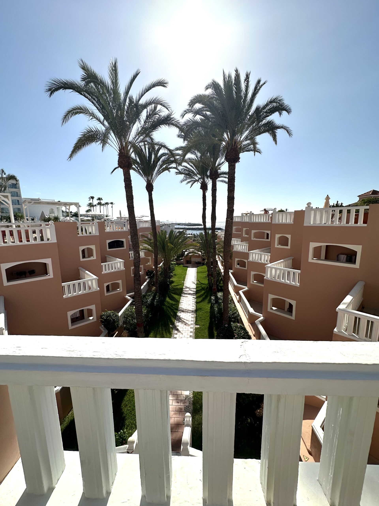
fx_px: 204
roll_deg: -0.1
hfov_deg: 85.7
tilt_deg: -8.9
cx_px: 190
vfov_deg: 102.1
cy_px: 253
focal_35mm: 14
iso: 50
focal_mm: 2.22
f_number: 2.2
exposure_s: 1/4651
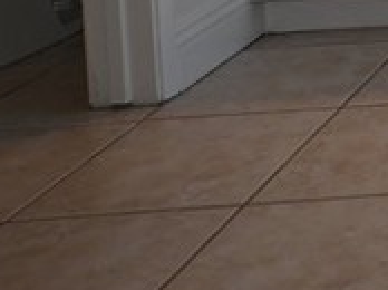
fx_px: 1142
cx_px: 945
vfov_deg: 12.5
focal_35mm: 102
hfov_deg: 13.6
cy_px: -316
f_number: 5
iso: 200
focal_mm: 12
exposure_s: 1/100
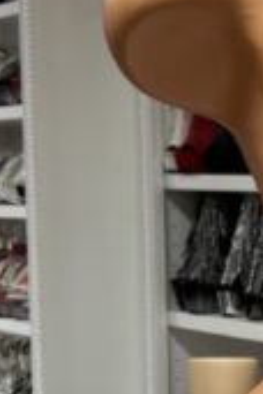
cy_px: 293
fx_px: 1041
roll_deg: +0.5
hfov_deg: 13.2
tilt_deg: -5.6
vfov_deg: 21.3
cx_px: 454
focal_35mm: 95
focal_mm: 5.7
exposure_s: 1/60
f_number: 1.5
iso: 80
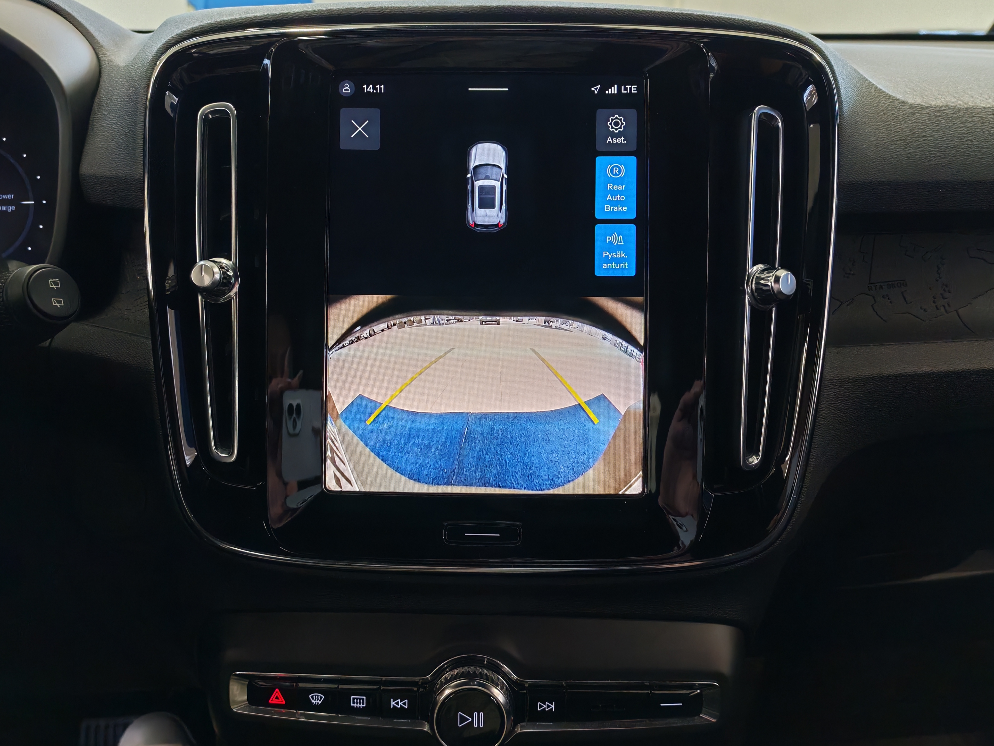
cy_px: 373
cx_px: 497
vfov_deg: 46.8
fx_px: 861
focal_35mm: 30
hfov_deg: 60.0
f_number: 1.9
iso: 1250
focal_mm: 6.12
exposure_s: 1/100
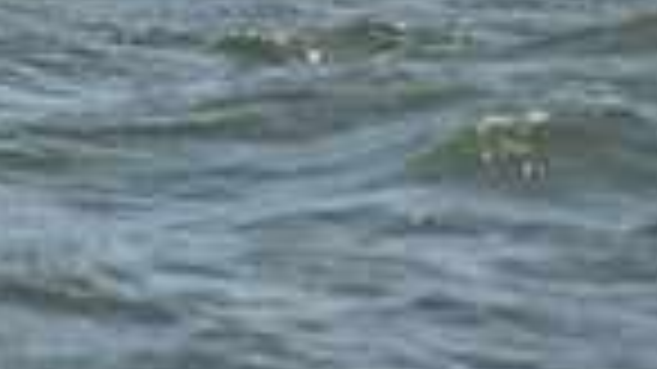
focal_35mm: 835
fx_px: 14541
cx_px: -164
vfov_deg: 1.4
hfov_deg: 2.6
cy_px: -846
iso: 320
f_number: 8
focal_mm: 200
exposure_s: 1/1250
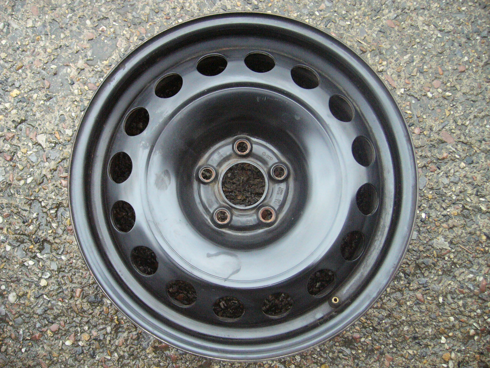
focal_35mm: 35
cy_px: 184
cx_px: 245
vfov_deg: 40.7
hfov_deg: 52.6
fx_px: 495
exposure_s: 1/200
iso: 400
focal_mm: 5.8
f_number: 2.8
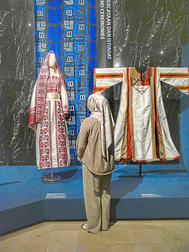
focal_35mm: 40
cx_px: 95
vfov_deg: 46.7
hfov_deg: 36.0
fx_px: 291
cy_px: 114
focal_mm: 36
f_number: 4
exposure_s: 1/125
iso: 6400
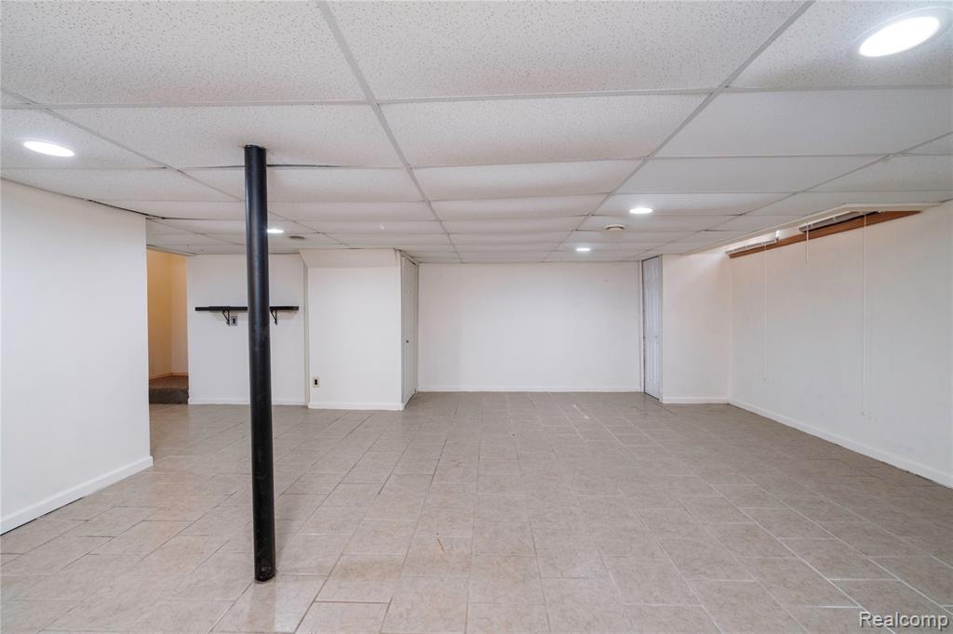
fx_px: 397
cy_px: 317
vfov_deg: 77.3
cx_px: 476
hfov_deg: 100.4
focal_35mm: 15
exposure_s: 1/60
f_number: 6.4
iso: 800
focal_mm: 10
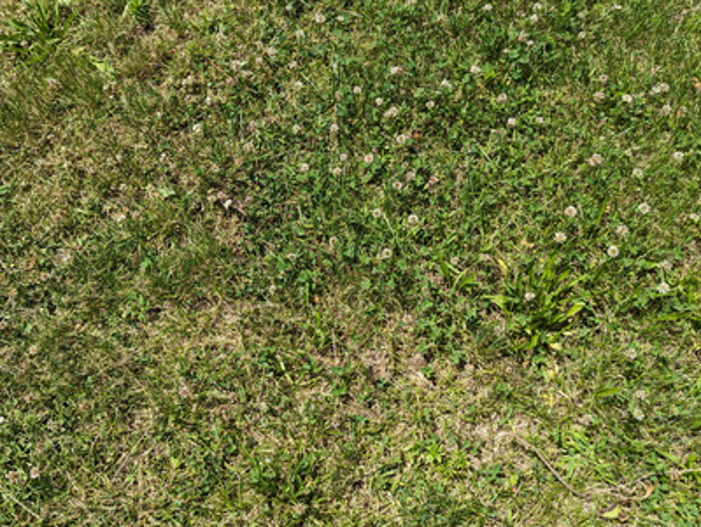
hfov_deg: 59.8
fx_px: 608
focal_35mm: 30
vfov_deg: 46.7
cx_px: 324
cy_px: 222
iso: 44
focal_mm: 6.81
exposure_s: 1/1058
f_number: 1.85
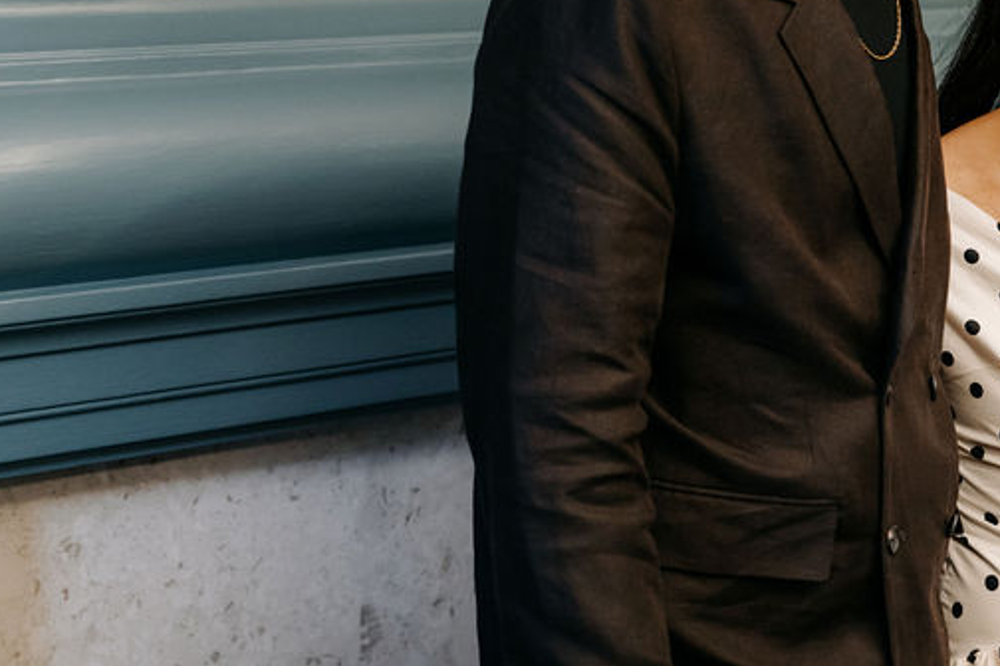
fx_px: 2639
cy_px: 103
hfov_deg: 21.0
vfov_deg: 14.3
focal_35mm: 95
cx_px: 897
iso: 2000
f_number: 3.2
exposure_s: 1/100
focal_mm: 46
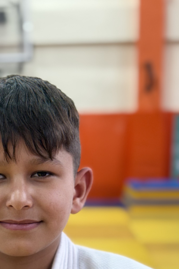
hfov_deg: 13.7
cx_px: 25
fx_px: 738
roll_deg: +0.1
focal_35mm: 99
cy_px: 237
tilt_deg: -7.2
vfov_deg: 20.2
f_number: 1.78
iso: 80
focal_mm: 6.76
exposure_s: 1/100
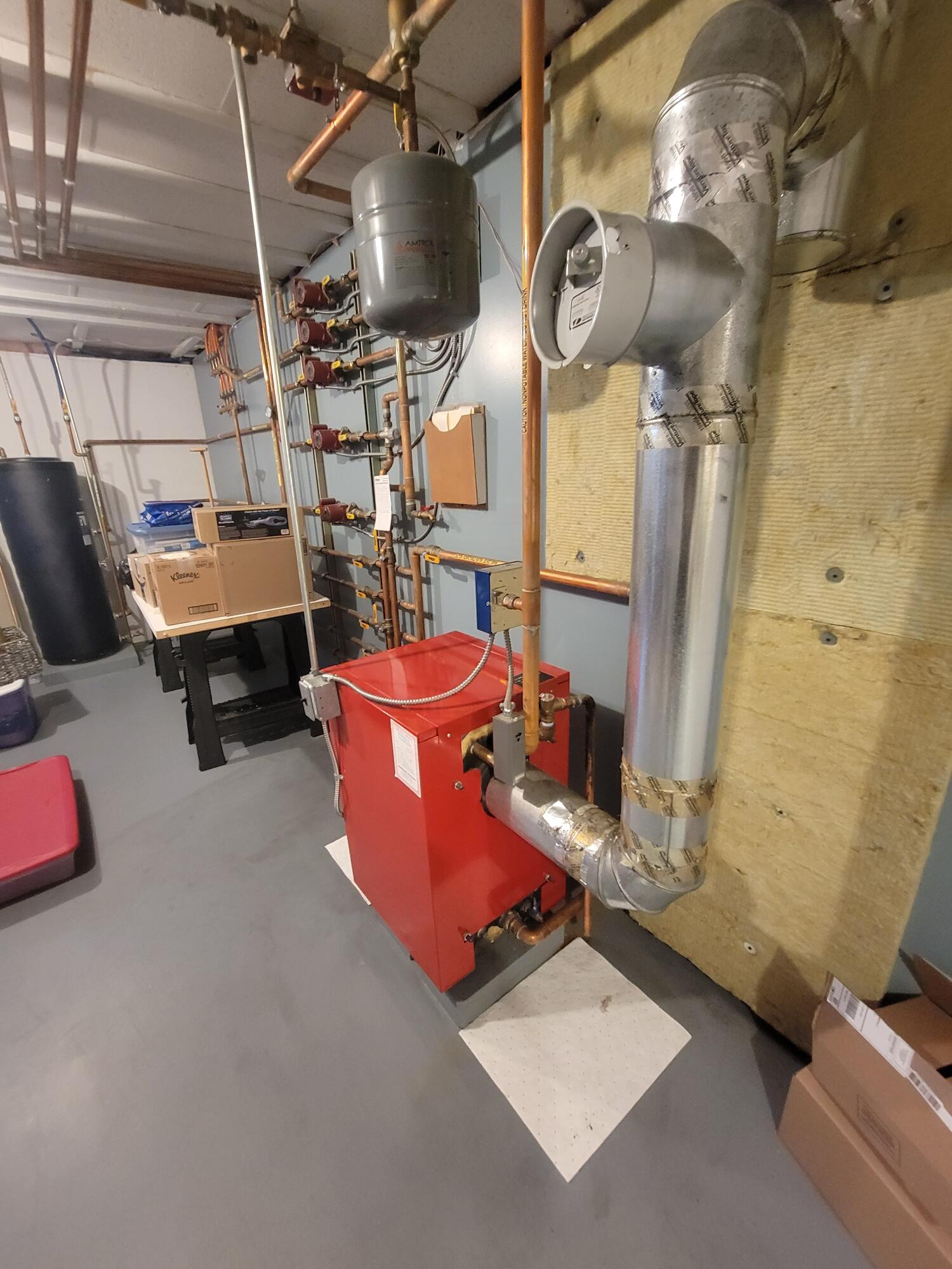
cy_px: 634
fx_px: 477
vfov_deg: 106.2
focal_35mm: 13
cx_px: 476
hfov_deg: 89.9
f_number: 2.2
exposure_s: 1/24
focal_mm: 2.2
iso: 800
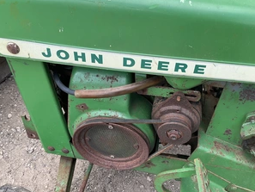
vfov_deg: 36.8
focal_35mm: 39
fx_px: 287
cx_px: 132
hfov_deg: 47.8
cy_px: 107
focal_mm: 3
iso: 25
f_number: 1.8
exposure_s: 1/305
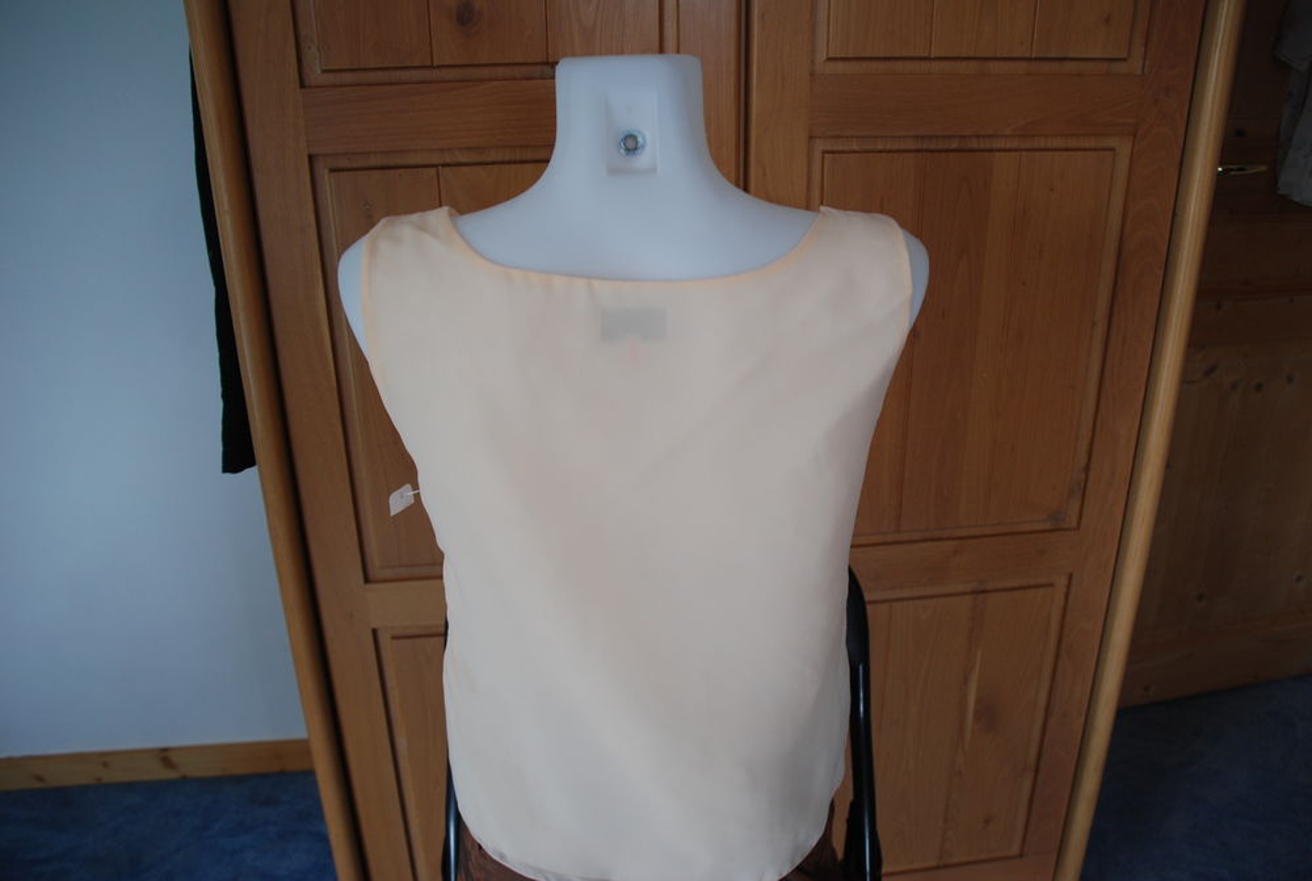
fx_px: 1095
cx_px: 656
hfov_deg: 61.8
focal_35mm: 30
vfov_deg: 43.8
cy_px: 440
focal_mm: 20
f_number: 3.5
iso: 280
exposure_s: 1/125
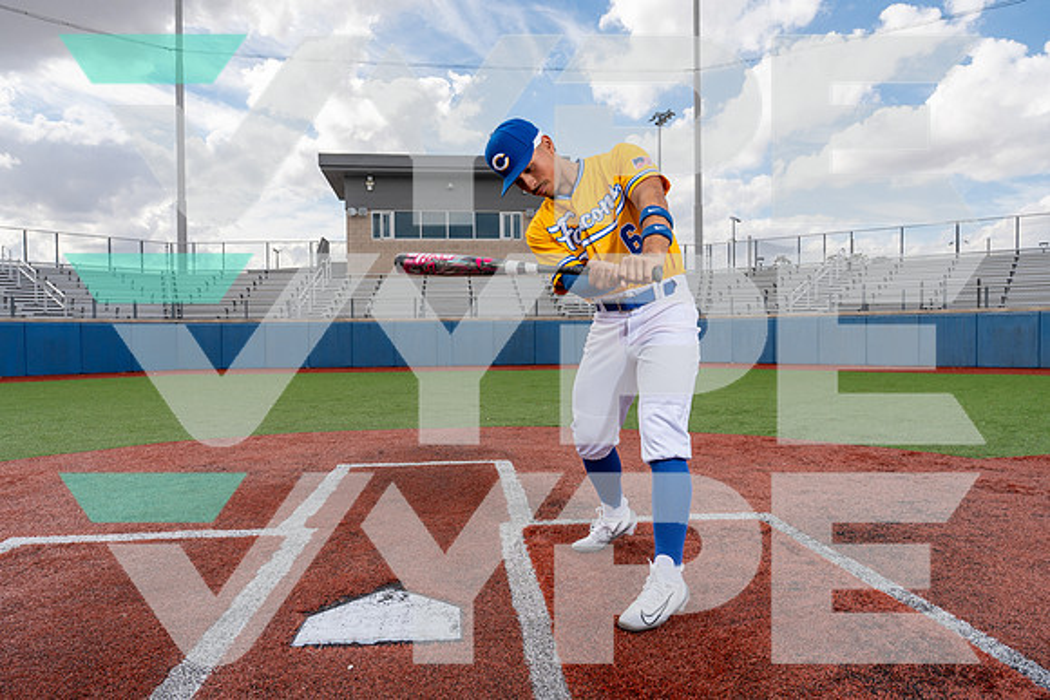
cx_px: 525
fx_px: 700
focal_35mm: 24
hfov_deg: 73.7
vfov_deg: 53.2
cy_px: 350
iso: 100
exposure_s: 1/250
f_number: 8
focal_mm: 24
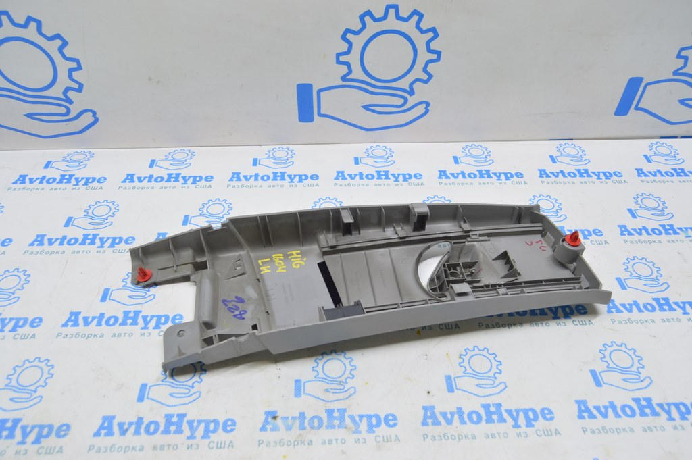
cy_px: 230
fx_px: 519
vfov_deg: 47.9
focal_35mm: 27
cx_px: 346
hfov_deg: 67.4
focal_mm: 18
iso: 400
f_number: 5.6
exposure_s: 1/20
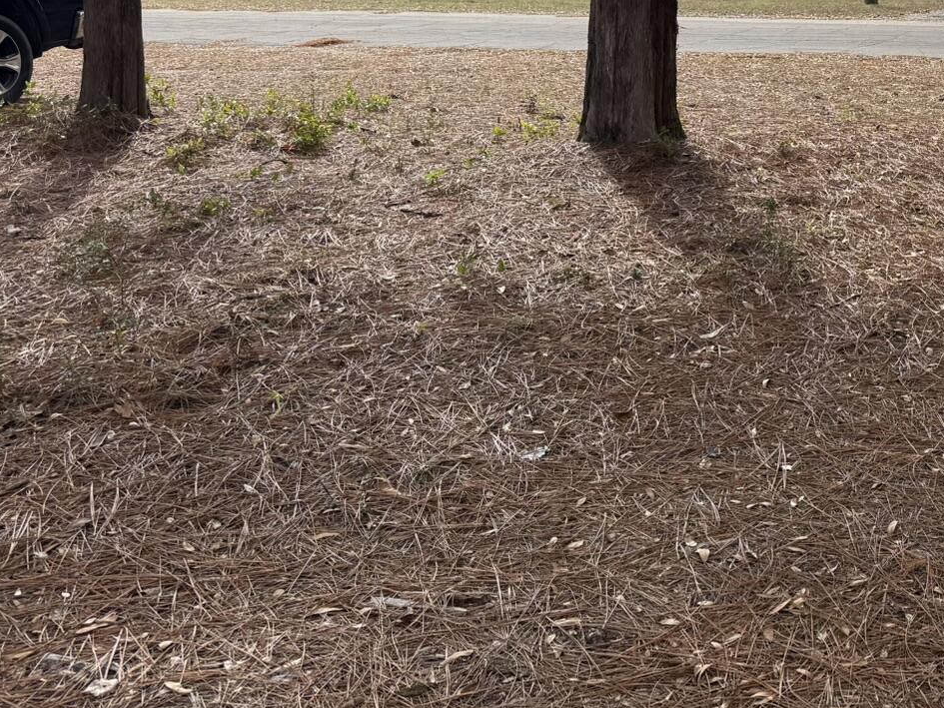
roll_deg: +0.1
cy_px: 95
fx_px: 1418
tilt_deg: -7.5
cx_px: 987
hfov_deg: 33.1
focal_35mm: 52
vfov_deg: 27.2
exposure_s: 1/1395
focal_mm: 6.76
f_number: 1.78
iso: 80
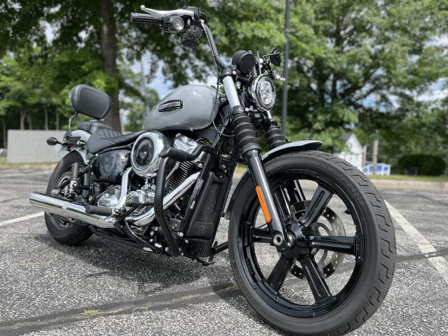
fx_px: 336
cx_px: 224
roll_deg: -0.1
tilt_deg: -5.8
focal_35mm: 26
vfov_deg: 53.1
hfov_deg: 67.3
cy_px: 168
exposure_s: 1/1186
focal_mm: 5.1
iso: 50
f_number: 1.6
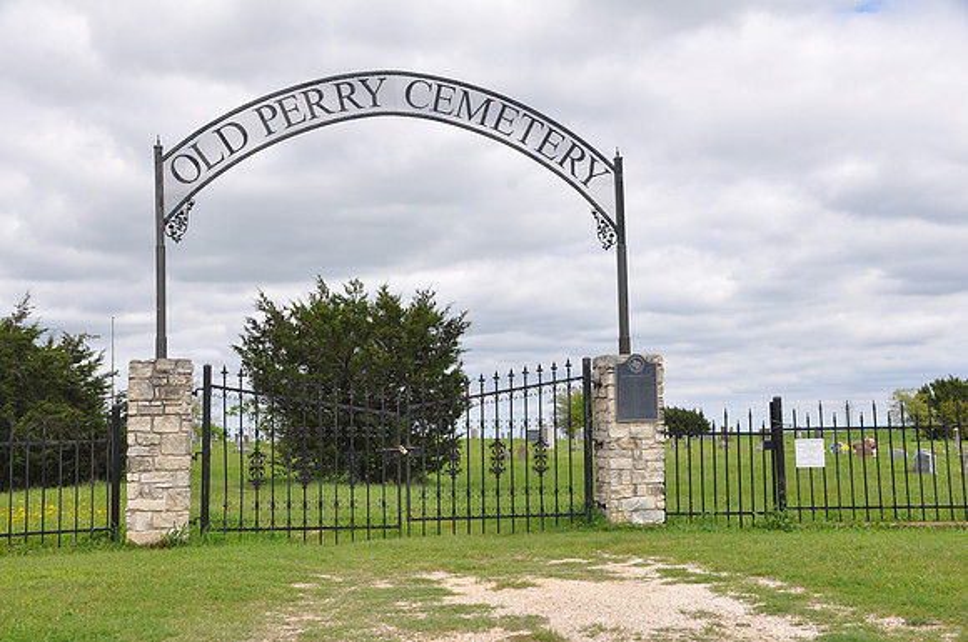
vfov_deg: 28.0
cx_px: 484
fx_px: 1289
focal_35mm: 48
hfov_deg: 41.2
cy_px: 321
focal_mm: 32
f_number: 11
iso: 200
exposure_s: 1/125
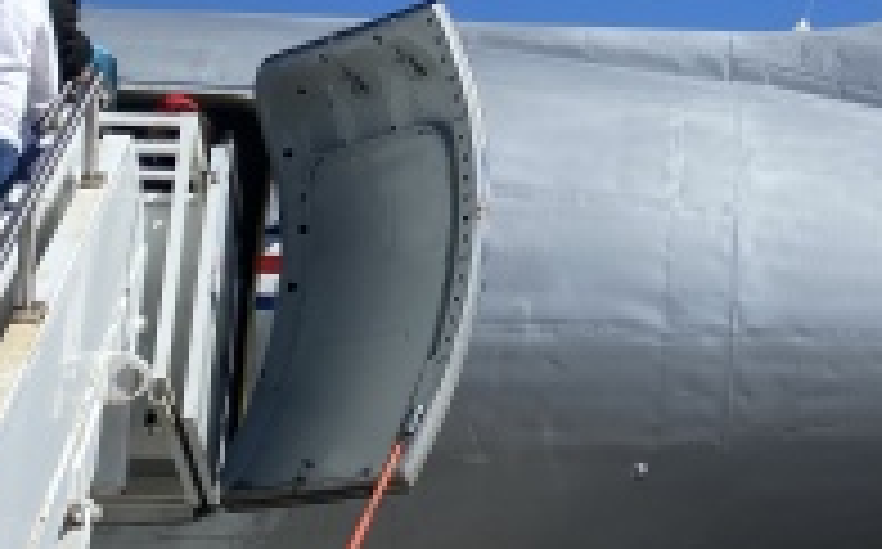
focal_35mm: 90
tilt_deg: +17.5
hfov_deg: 20.9
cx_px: 1156
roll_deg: +3.2
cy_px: -112
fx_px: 2161
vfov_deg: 14.0
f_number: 1.8
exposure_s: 1/3610
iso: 32
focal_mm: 4.25
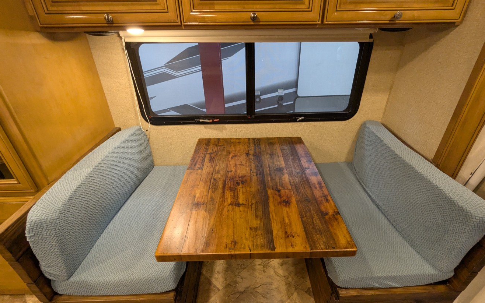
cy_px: 176
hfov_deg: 91.1
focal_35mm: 18
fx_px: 238
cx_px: 249
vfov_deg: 64.6
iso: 415
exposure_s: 1/41.4
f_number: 2.2
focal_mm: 2.35
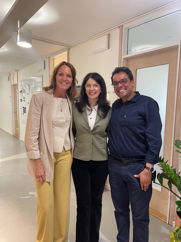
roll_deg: -1.0
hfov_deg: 54.9
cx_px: 90
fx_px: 174
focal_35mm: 25
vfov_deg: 69.4
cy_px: 121
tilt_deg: -8.0
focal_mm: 5.1
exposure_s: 1/50
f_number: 1.6
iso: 400
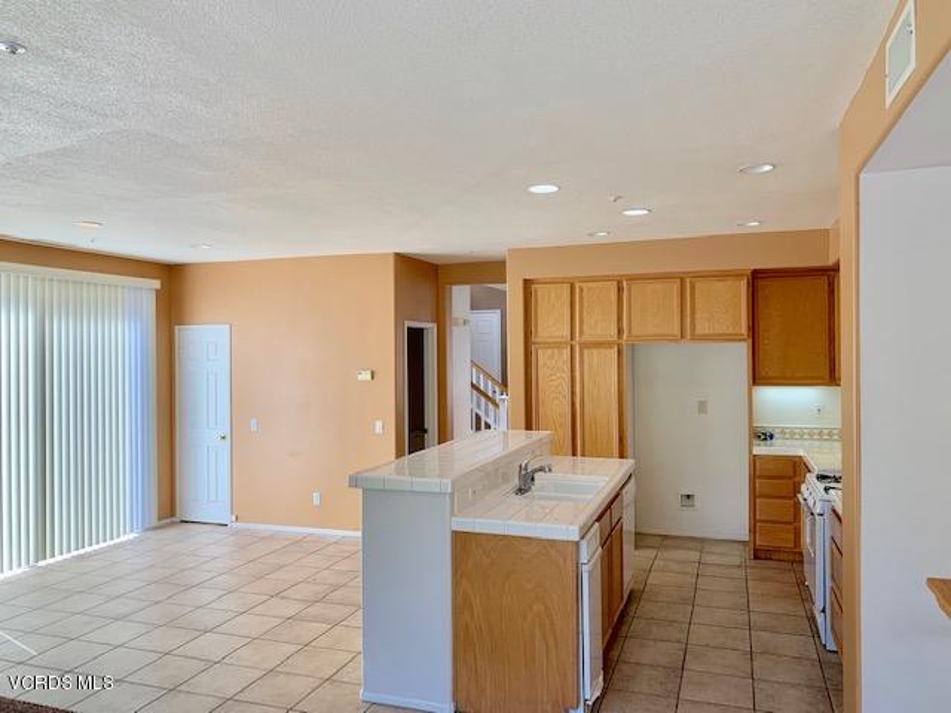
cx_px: 476
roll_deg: +0.1
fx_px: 714
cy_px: 356
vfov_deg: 53.1
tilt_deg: -1.6
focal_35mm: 26
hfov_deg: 67.3
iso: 25
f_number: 1.8
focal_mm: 4.25
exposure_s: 1/122
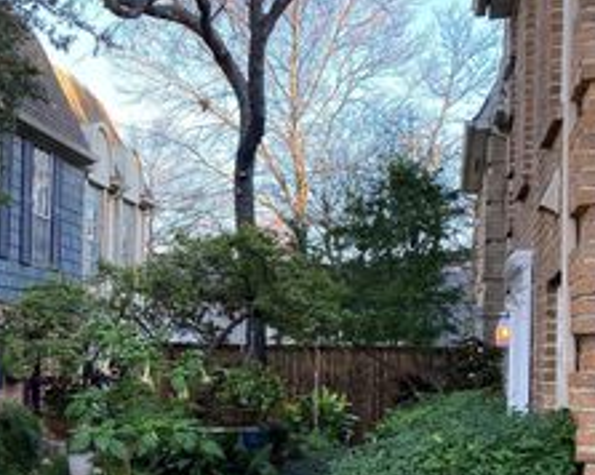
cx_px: -45
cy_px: 343
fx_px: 1003
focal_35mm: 57
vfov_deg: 26.4
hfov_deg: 30.0
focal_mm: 4.25
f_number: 1.8
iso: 40
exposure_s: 1/122
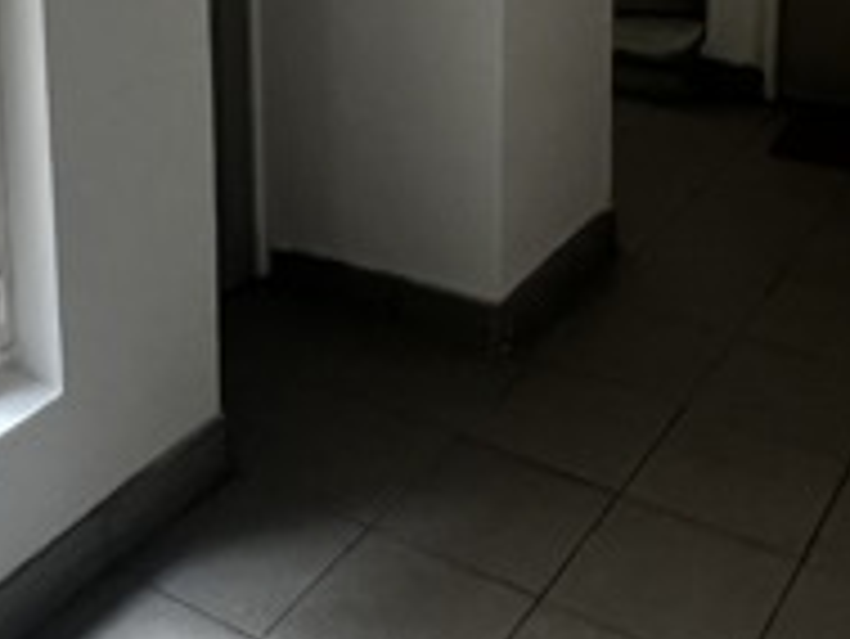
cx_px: 333
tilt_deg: -10.7
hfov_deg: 34.8
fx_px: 1351
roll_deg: +0.4
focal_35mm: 55
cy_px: -144
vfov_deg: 24.0
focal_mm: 1.57
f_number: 1.8
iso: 200
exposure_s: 1/100
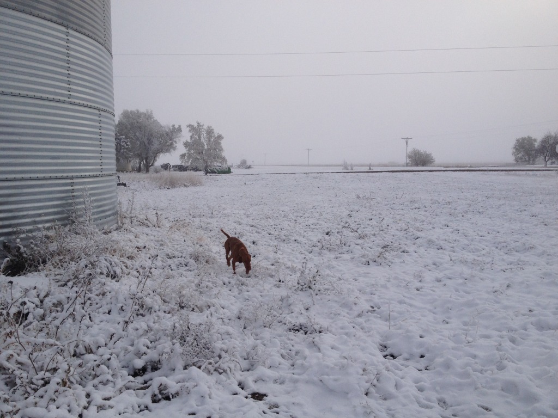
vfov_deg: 40.7
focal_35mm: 35
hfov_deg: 52.6
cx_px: 279
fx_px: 564
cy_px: 209
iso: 50
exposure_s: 1/3247
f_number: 2.4
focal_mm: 4.28
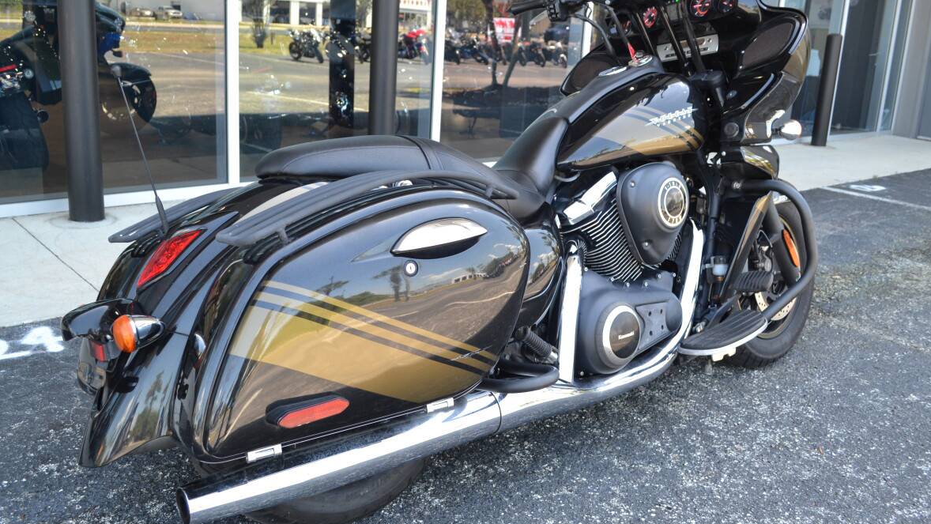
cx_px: 473
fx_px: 790
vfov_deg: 36.7
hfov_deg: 61.0
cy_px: 239
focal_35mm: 32
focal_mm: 20
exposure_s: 1/125
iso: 400
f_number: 5.6
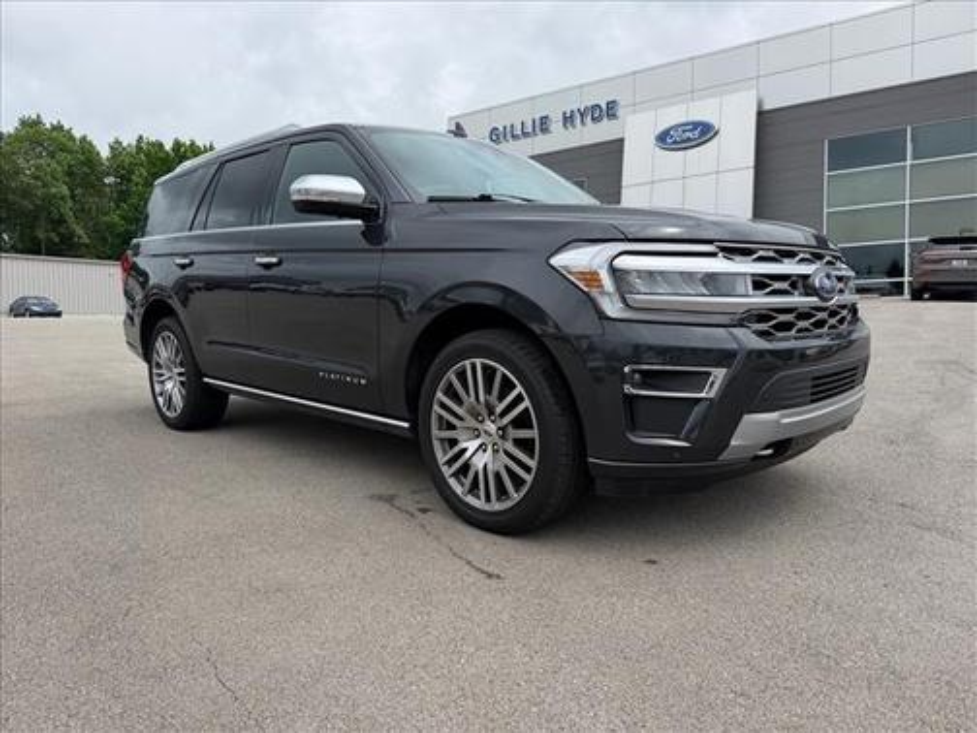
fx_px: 677
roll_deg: +0.7
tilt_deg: -3.4
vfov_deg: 56.8
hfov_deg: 71.6
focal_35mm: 24
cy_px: 366
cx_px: 488
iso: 80
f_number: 1.78
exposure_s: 1/3584
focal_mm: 6.76
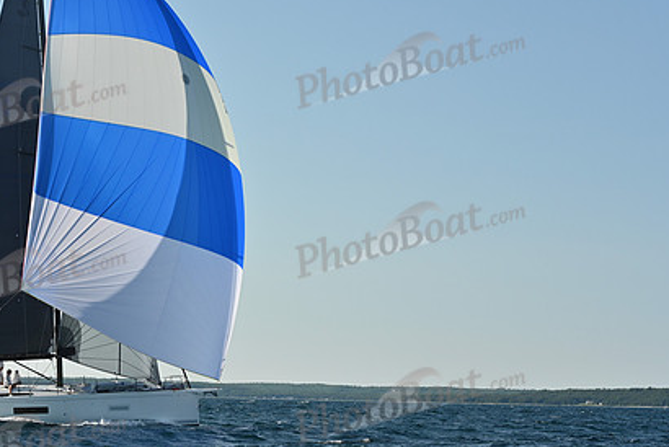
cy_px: 174
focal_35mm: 99
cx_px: 212
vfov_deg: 13.8
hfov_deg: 20.5
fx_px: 1841
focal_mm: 70
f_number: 7.1
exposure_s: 1/1600
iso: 320
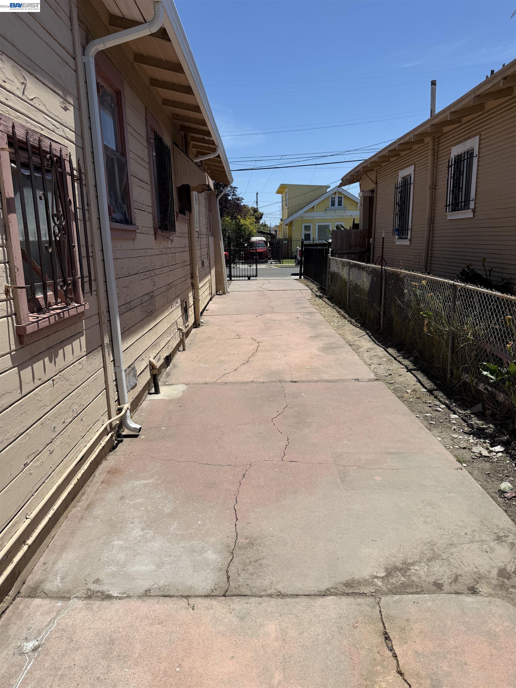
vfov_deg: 71.6
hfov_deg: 56.8
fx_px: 477
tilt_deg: -13.1
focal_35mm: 24
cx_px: 258
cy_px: 344
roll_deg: +2.3
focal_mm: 6.76
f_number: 1.78
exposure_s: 1/6711
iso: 80
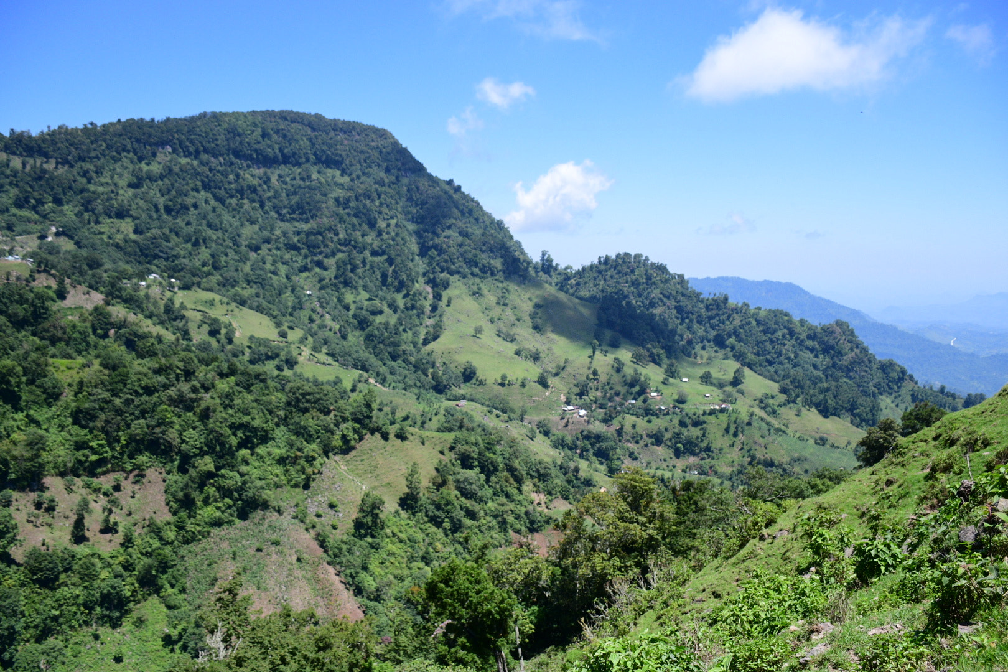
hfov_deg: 61.9
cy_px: 336
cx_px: 504
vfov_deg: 43.6
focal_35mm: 30
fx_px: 840
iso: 800
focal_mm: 20
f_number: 4
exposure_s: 1/6400
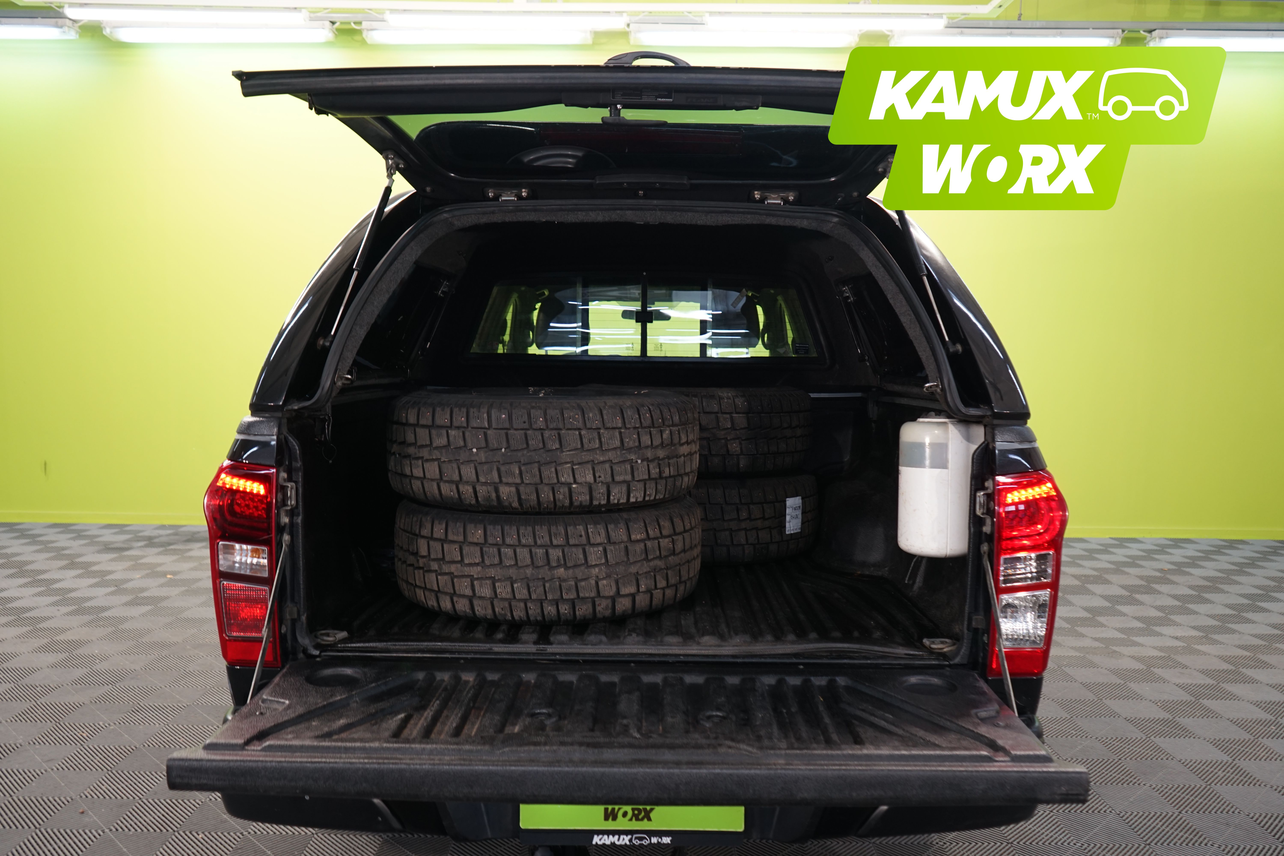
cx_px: 642
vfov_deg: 45.0
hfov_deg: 63.7
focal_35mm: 29
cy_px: 428
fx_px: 1034
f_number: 4.5
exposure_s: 1/30
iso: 500
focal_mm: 29
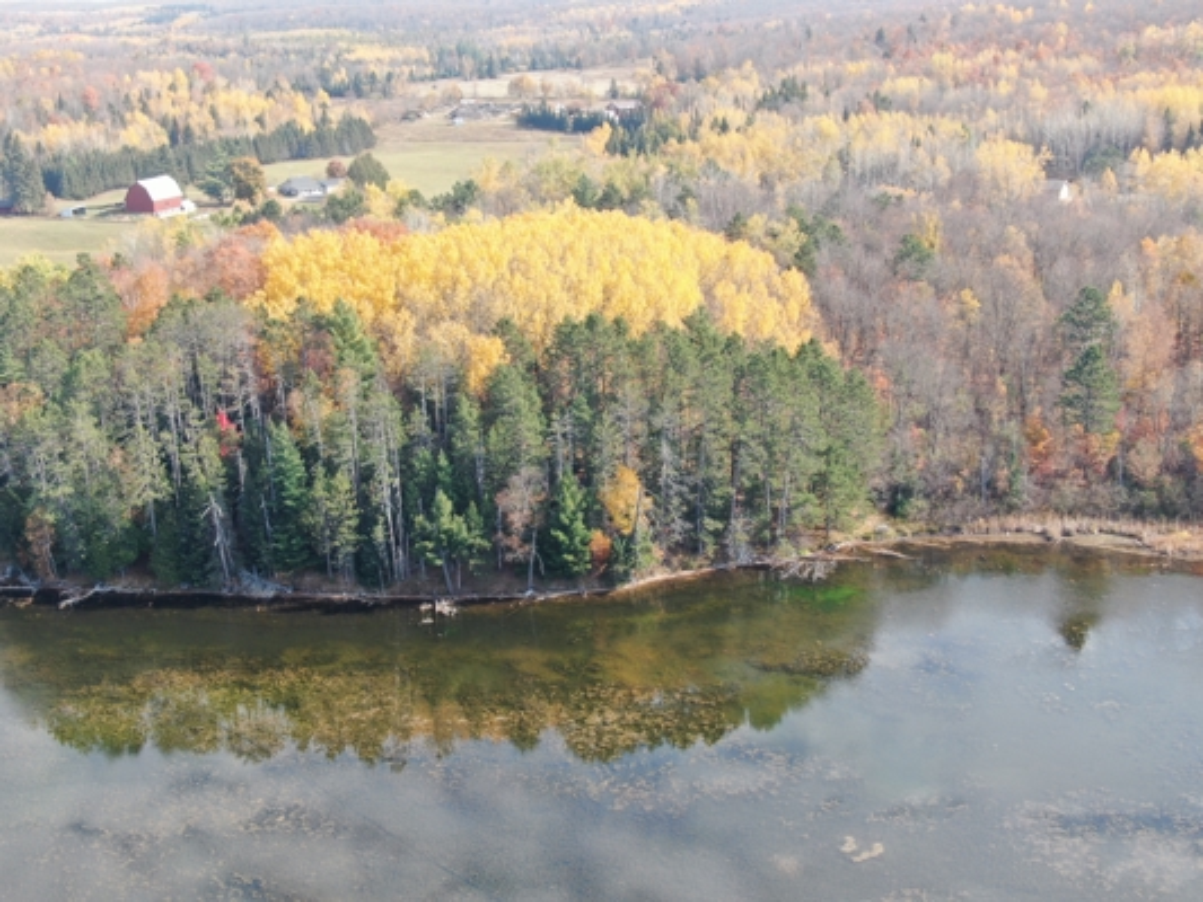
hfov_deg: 39.6
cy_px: 451
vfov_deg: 30.3
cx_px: 602
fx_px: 1669
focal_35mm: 48
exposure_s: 1/200
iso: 100
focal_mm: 8.6
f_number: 3.8
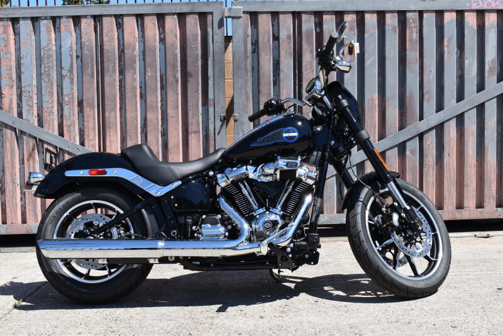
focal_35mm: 45
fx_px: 629
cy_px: 168
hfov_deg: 43.6
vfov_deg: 29.9
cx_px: 252
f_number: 9
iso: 100
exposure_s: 1/320
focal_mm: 30
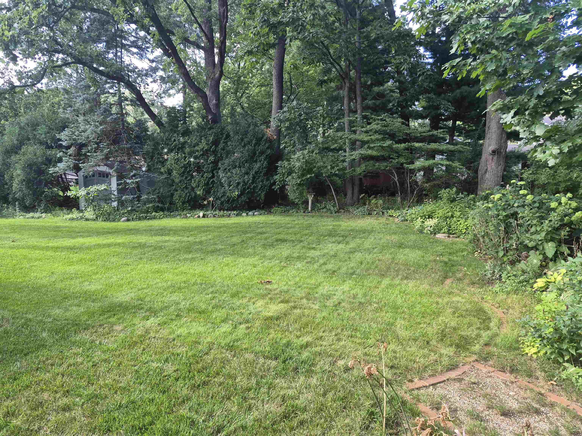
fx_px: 387
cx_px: 291
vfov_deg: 58.9
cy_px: 218
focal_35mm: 23
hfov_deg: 73.9
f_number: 1.8
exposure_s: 1/180
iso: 64
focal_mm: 5.4
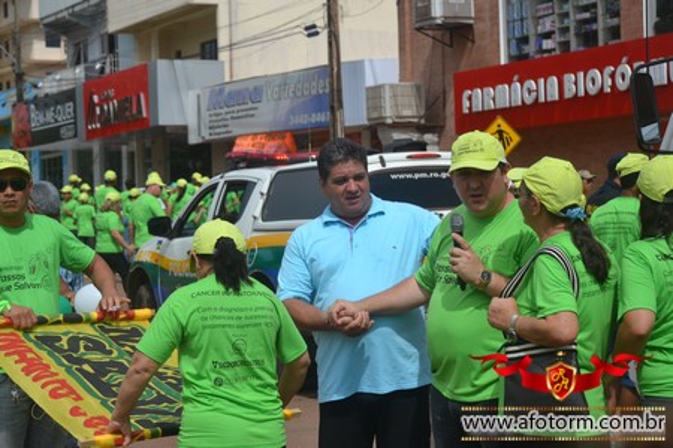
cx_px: 336
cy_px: 224
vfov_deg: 14.7
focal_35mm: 93
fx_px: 1738
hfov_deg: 21.9
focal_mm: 62
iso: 100
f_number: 7.1
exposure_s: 1/800
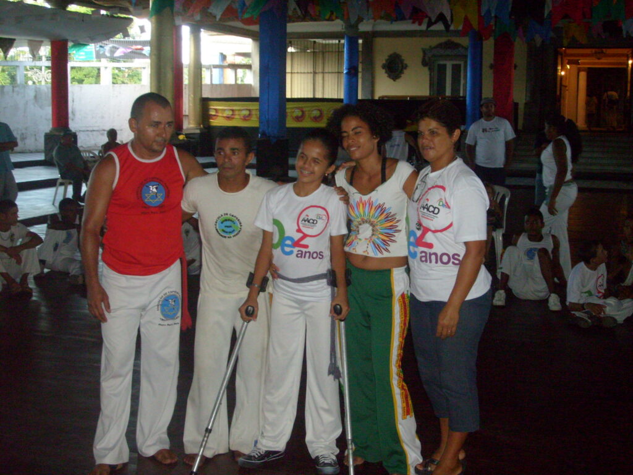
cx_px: 316
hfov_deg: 36.8
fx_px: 951
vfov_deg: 28.0
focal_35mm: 52
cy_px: 238
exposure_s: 1/60
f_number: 3.3
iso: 200
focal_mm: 8.7
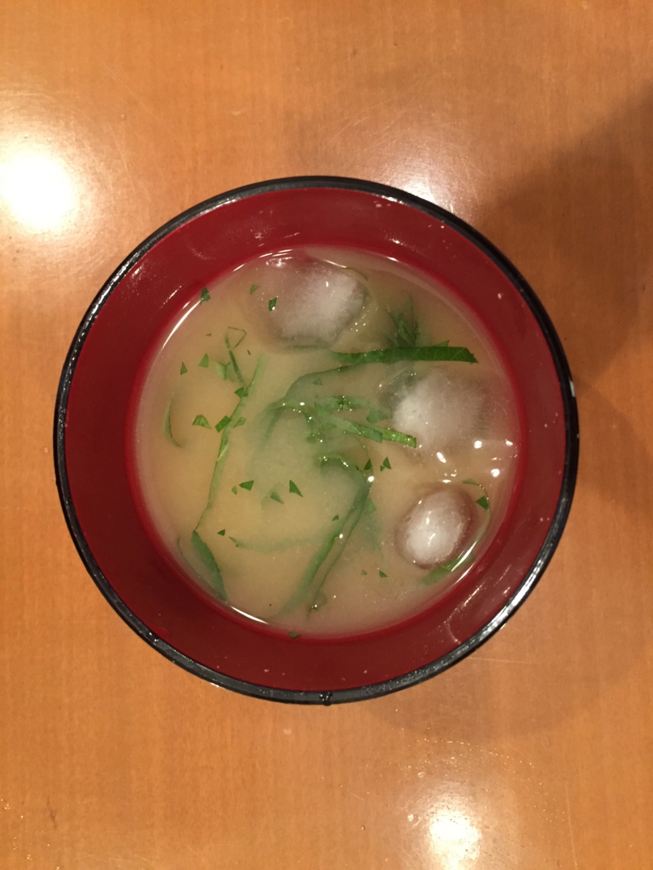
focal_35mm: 29
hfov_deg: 48.2
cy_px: 435
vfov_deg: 61.7
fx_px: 729
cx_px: 326
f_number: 2.2
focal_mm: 4.15
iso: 250
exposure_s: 1/17
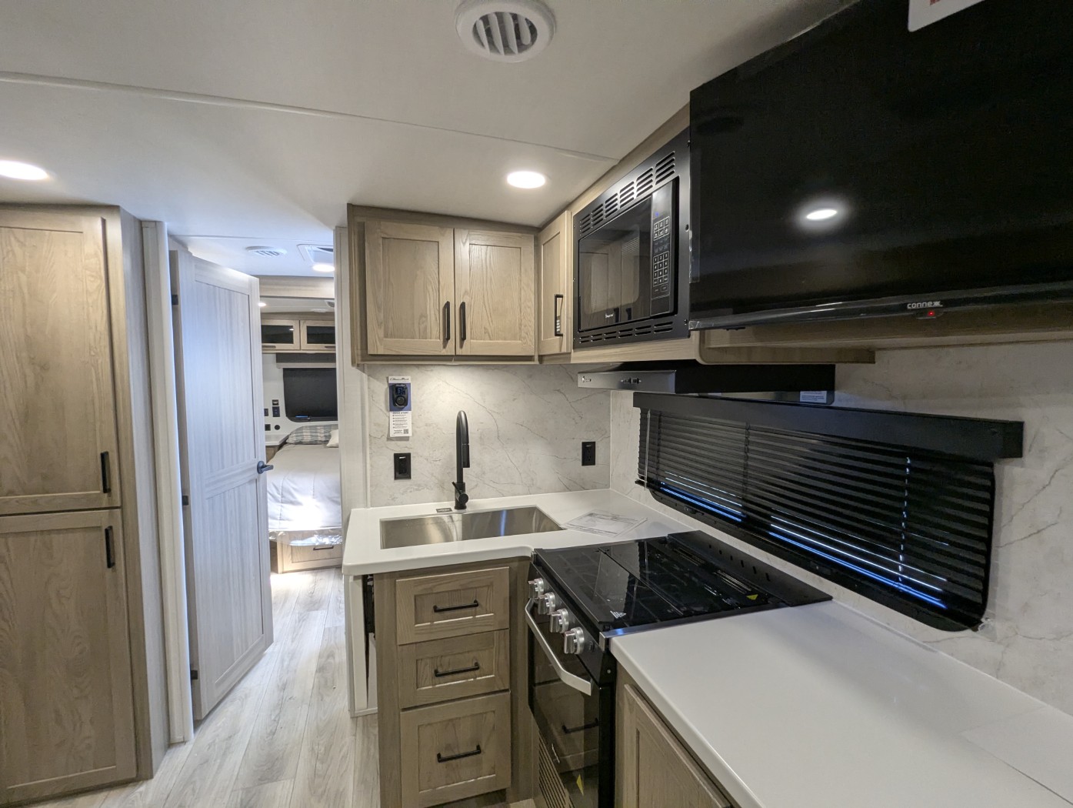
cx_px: 536
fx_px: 497
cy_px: 404
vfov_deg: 78.2
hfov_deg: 94.4
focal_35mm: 16
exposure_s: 1/88
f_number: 2.2
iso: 131
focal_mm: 2.35
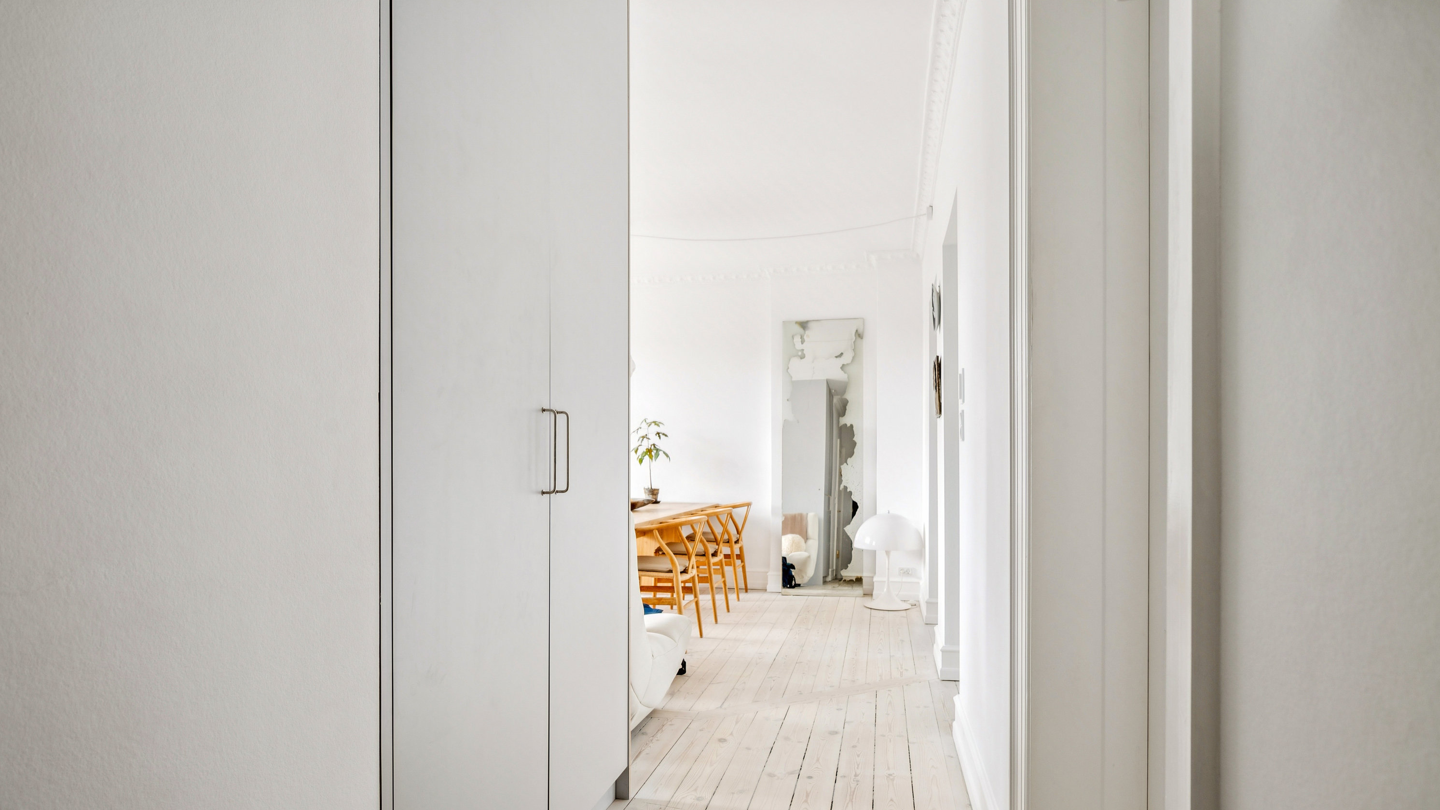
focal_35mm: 21
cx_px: 720
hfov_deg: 85.1
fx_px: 784
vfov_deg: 54.3
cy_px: 480
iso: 400
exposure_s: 1/30
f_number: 6.3
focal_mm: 19.5
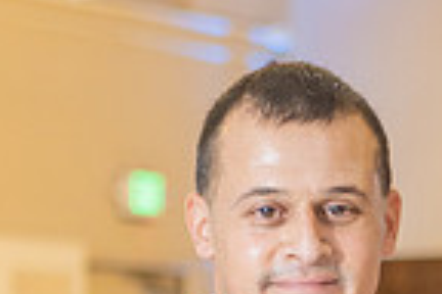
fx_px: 3548
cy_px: 393
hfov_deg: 7.1
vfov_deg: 4.7
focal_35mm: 289
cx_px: 454
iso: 800
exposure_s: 1/80
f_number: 2.8
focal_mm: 55
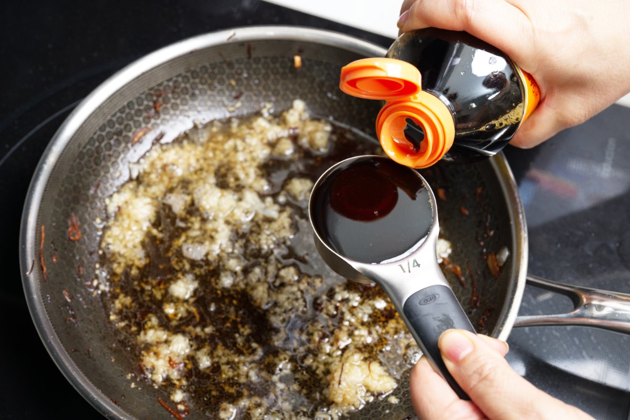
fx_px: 857
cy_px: 210
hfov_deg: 40.4
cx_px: 315
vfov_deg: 27.5
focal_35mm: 49
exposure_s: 1/50
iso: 1000
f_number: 8
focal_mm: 49
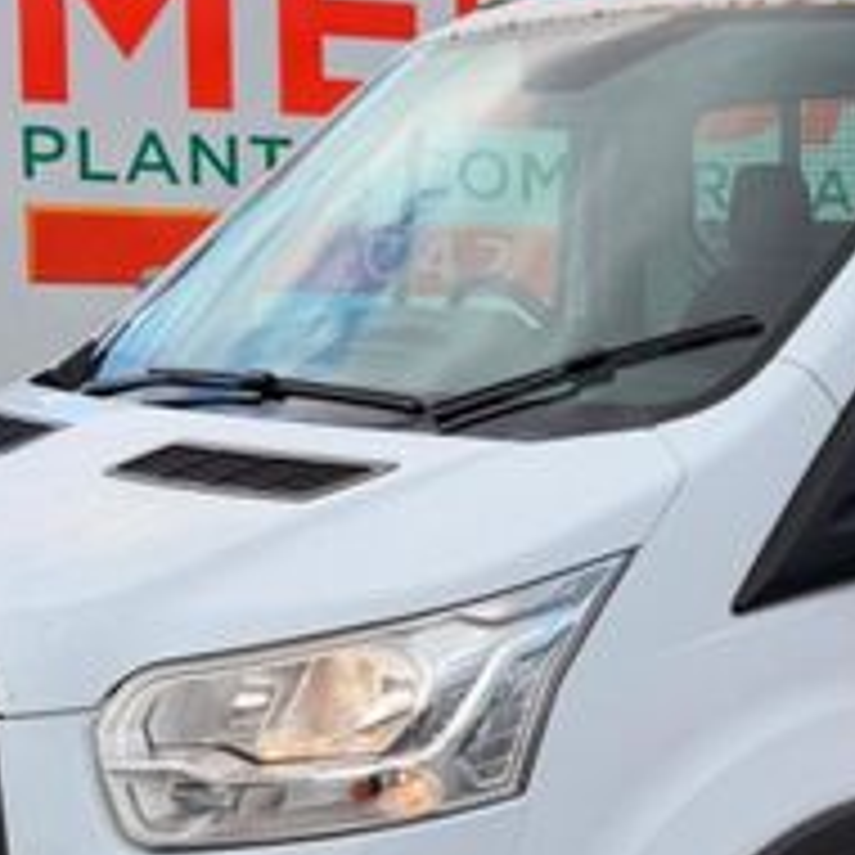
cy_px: 518
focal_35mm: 67
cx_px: 891
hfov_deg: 24.3
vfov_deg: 25.7
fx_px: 1872
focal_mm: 6.76
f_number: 1.78
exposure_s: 1/2703
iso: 80
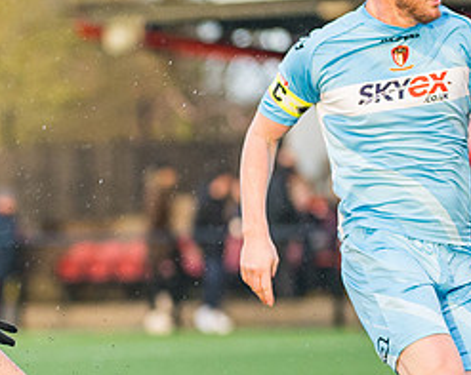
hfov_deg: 3.3
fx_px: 8089
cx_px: -129
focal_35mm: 581
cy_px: 319
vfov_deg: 2.7
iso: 1000
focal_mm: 170
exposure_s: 1/1250
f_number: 2.8
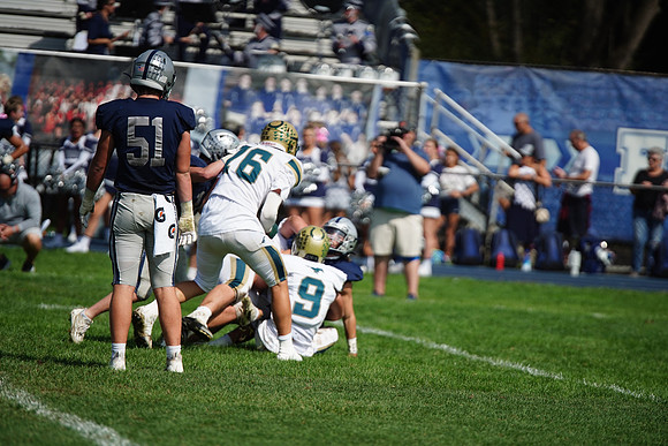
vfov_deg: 4.6
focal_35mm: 300
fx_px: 5568
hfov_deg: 6.9
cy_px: 223
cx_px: 334
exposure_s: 1/8000
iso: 400
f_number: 2.8
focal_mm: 300
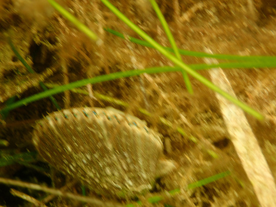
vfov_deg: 20.7
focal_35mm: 71
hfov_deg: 27.4
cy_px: 104
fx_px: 566
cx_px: 138
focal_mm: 12.73
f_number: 3.9
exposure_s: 1/100
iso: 200
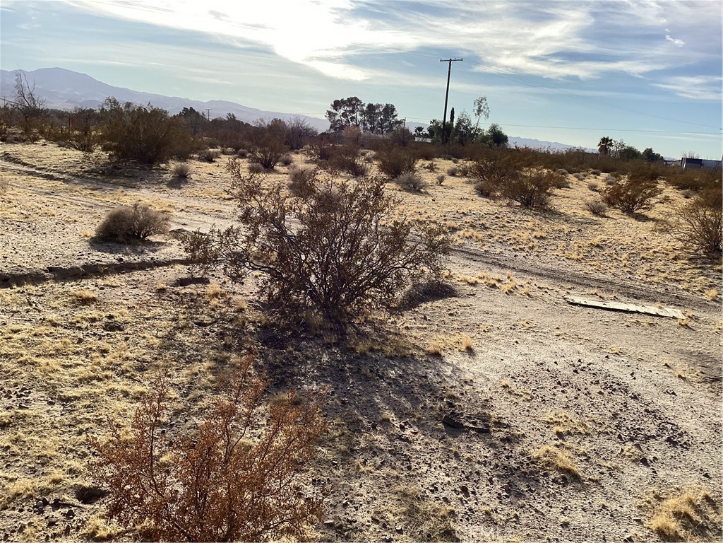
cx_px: 362
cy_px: 272
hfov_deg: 58.4
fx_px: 647
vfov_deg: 45.4
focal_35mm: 31
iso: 25
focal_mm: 3.3
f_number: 2.4
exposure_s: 1/1733
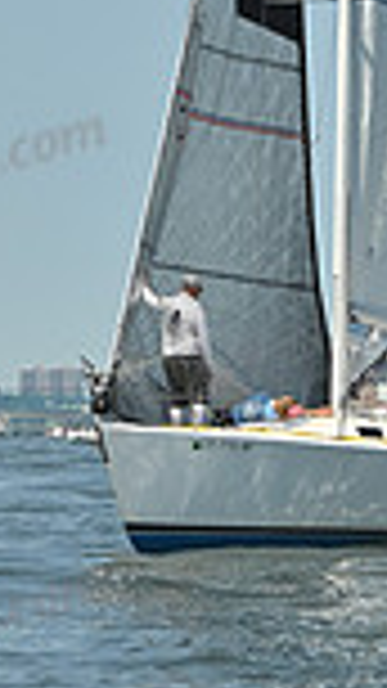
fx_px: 7246
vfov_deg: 5.4
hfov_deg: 3.1
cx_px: 340
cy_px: -99
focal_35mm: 397
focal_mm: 100
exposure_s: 1/1000
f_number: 11
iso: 320
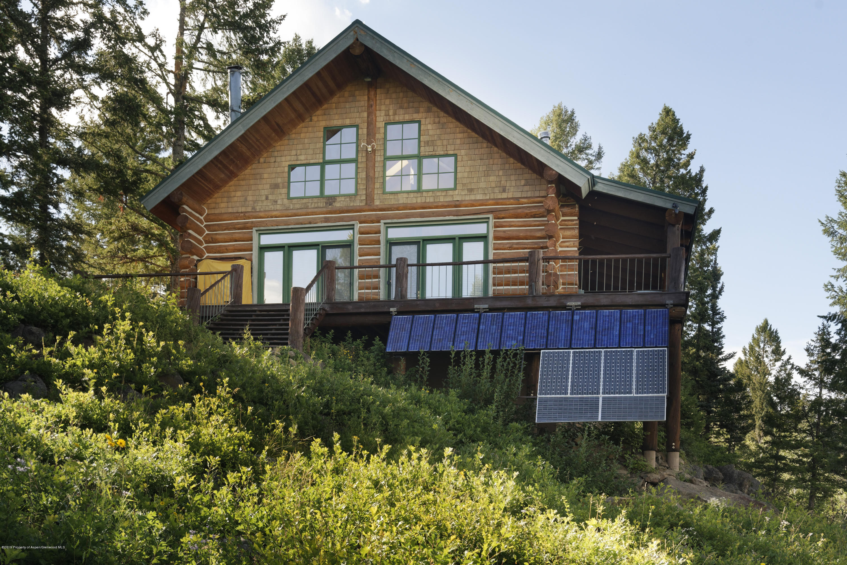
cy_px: 282
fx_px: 894
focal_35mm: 38
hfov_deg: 50.7
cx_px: 424
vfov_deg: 35.1
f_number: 8
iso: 500
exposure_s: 1/320
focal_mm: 38
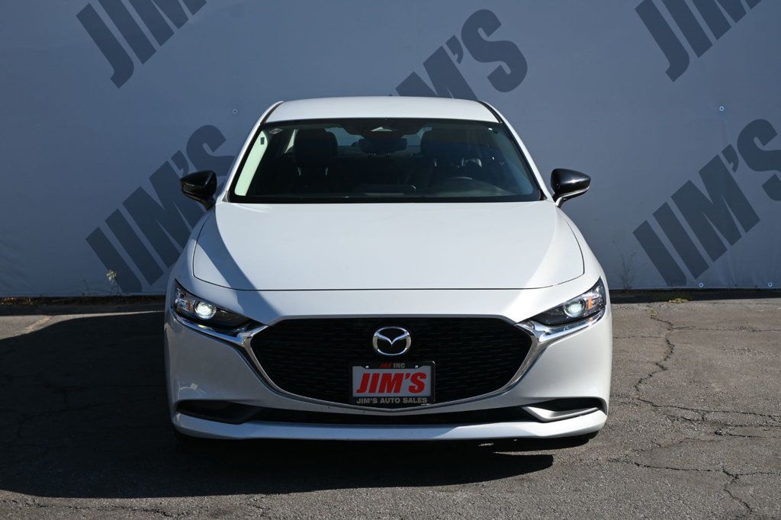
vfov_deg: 22.6
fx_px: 1301
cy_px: 260
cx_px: 390
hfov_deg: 33.4
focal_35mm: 60
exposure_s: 1/250
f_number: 5.6
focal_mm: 40
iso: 100
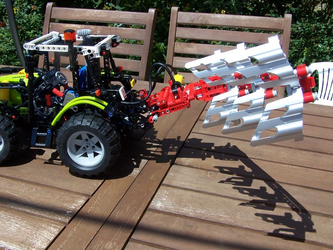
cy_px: 125
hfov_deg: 49.0
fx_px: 366
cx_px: 166
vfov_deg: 37.7
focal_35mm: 38
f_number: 5.6
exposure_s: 1/350
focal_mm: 6.3
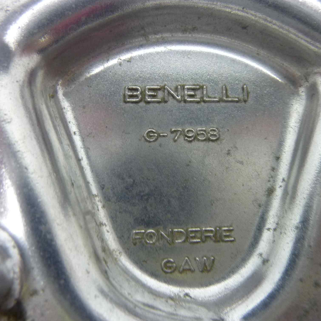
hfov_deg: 54.0
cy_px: 159
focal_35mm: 30
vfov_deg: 54.0
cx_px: 170
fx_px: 315
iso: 250
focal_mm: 4.1
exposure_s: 1/30
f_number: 3.3
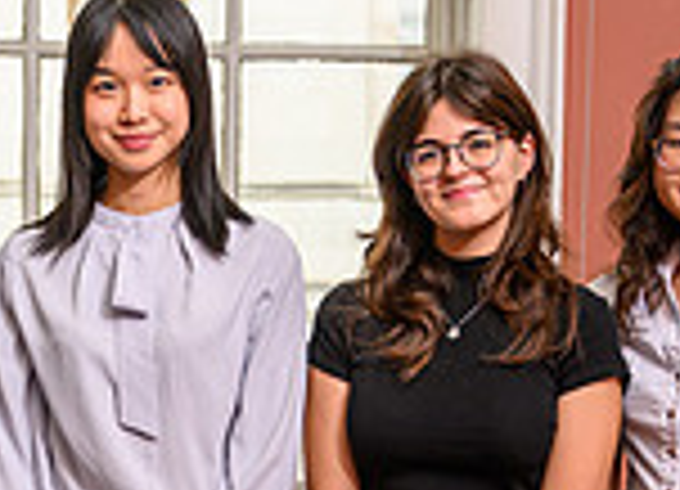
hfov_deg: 14.0
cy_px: 530
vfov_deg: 10.1
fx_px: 2752
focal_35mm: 142
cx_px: 148
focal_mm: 35
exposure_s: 1/200
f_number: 4
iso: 160
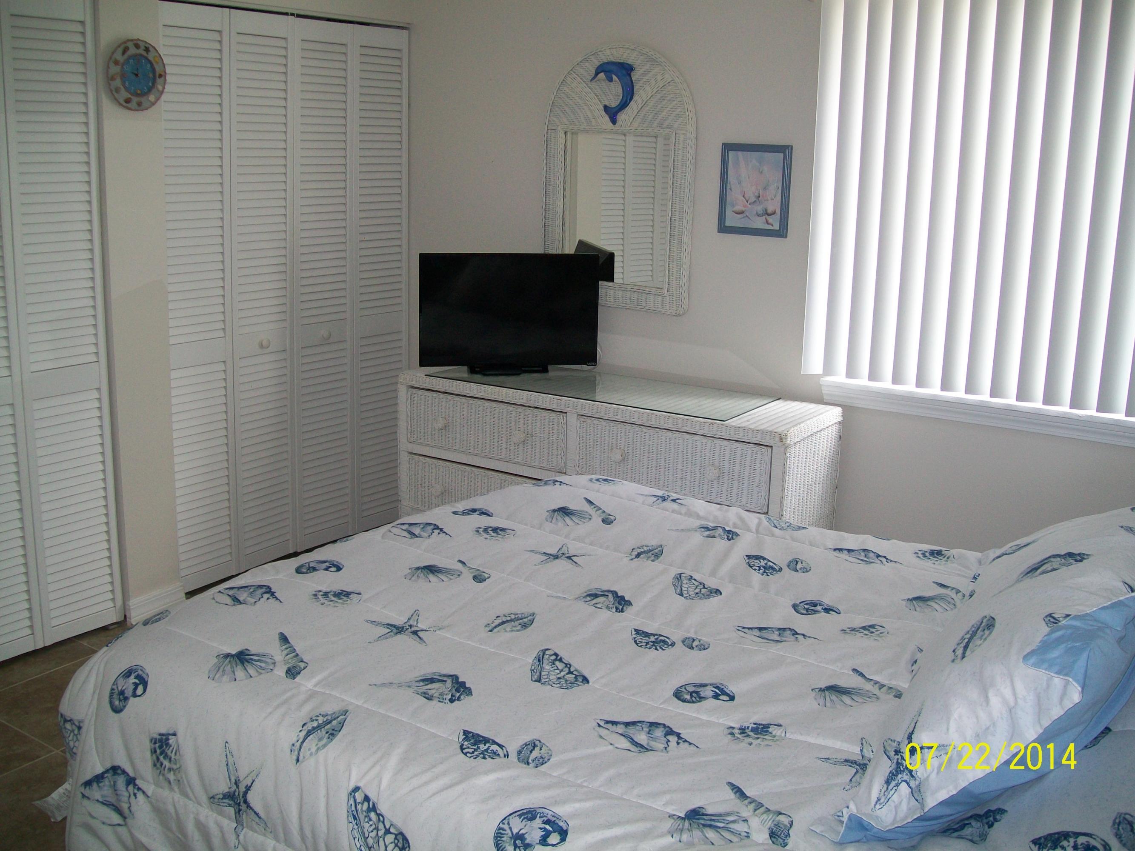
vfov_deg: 41.8
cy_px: 426
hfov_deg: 54.0
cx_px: 568
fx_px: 1115
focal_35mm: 34
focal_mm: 6.1
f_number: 2.7
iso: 64
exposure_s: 1/60
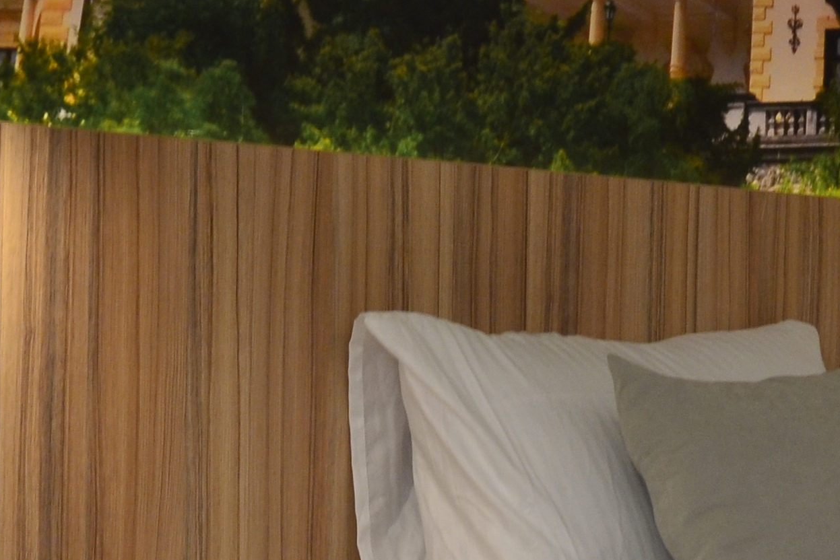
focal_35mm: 133
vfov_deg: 10.3
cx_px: 575
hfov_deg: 15.4
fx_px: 3104
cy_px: 505
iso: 400
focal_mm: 24
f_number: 6.3
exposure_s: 1/15
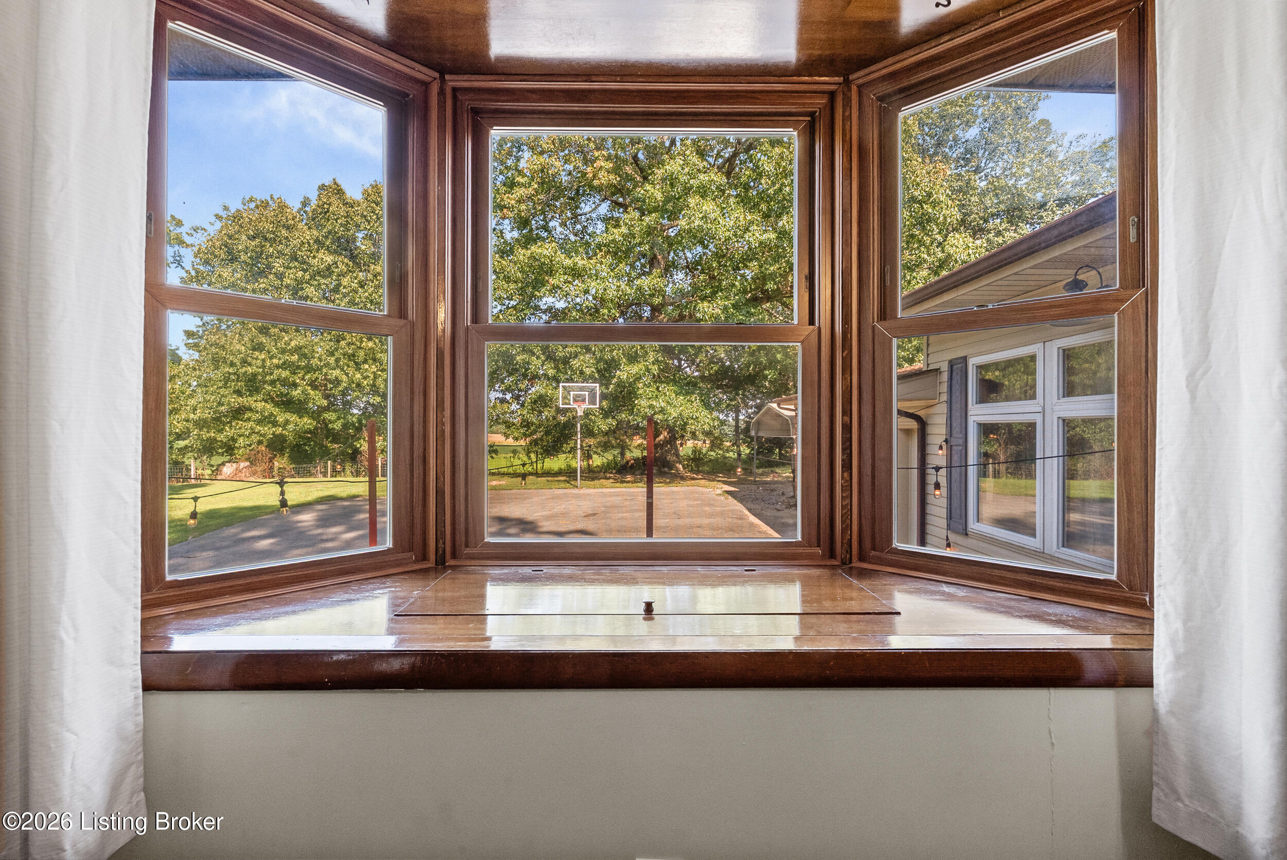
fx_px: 572
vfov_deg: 73.8
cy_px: 430
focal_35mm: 16
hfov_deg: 96.7
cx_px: 644
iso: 640
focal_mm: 16
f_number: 11
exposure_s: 1/13
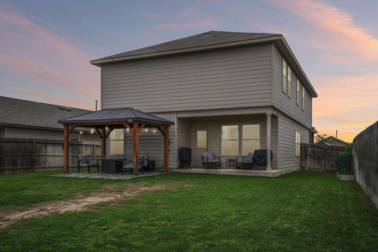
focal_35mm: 33
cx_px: 189
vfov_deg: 40.0
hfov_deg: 57.2
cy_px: 126
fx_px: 346
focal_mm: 33
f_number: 8
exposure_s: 1/500
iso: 200
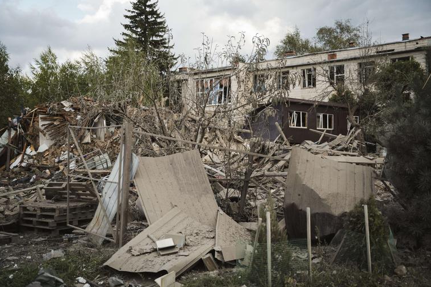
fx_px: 447
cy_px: 146
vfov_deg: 35.7
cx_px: 217
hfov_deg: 51.5
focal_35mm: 37
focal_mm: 36.3
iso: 640
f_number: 2.8
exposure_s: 1/2000
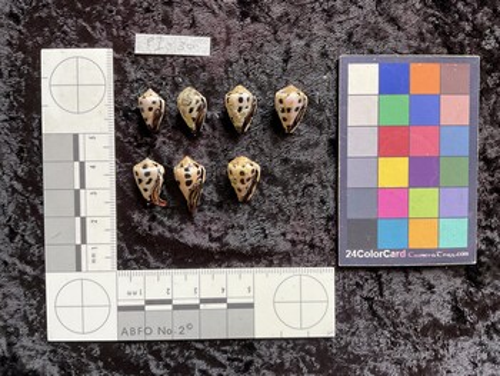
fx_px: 419
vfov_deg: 48.3
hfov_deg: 61.6
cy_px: 188
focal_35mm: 29
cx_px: 250
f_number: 1.8
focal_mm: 3
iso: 64
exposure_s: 1/120
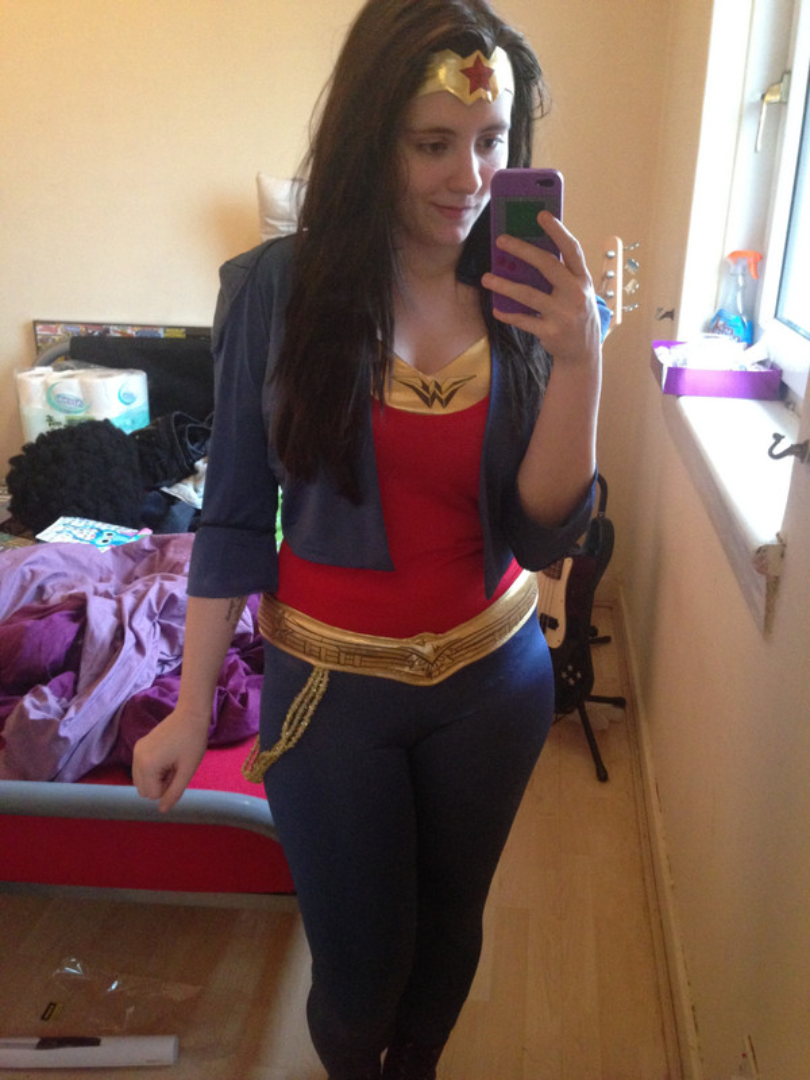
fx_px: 1030
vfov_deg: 55.4
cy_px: 540
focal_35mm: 33
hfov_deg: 42.9
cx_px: 405
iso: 400
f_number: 2.4
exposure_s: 1/20
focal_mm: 4.12
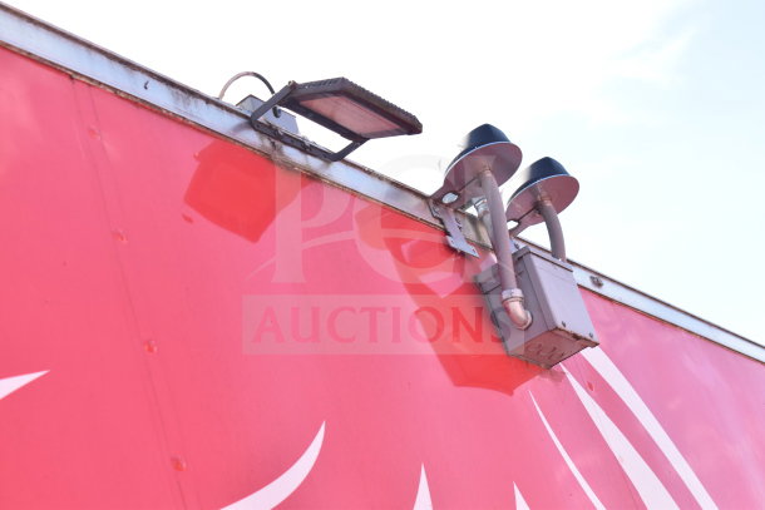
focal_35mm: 68
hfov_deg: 29.9
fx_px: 1435
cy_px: 255
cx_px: 382
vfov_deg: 20.2
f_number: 7.1
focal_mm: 45
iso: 200
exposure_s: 1/200
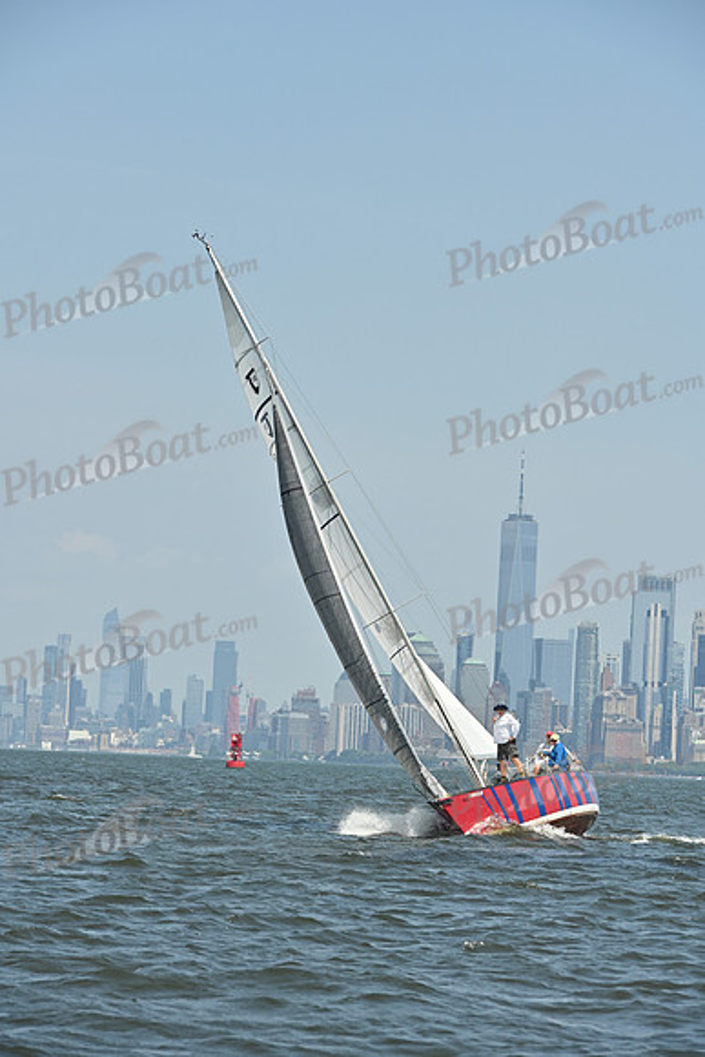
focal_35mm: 150
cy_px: 528
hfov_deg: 9.2
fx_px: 4403
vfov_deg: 13.7
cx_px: 352
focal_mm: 150
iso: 320
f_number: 9
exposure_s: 1/1250
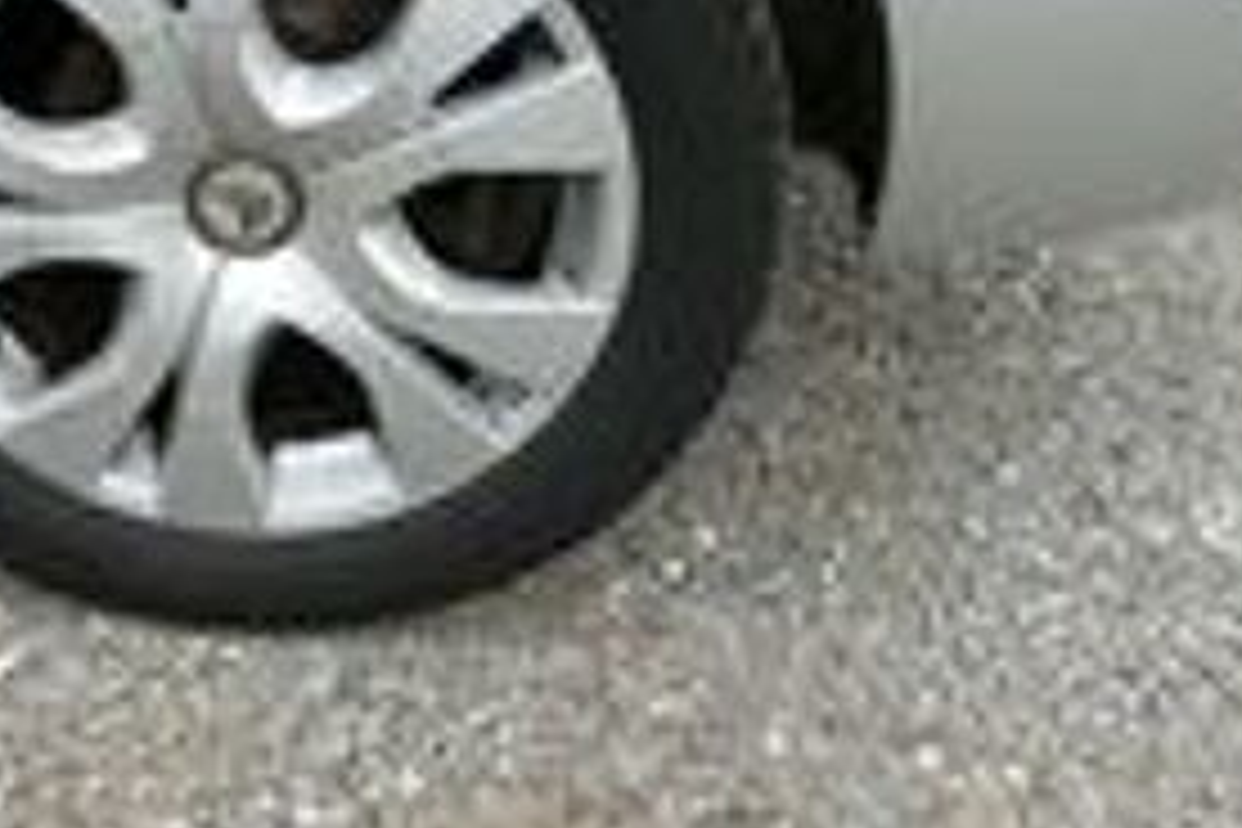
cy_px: 124
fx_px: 2277
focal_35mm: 66
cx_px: 230
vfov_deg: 20.3
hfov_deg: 29.7
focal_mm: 13.7
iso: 125
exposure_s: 1/250
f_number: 3.1
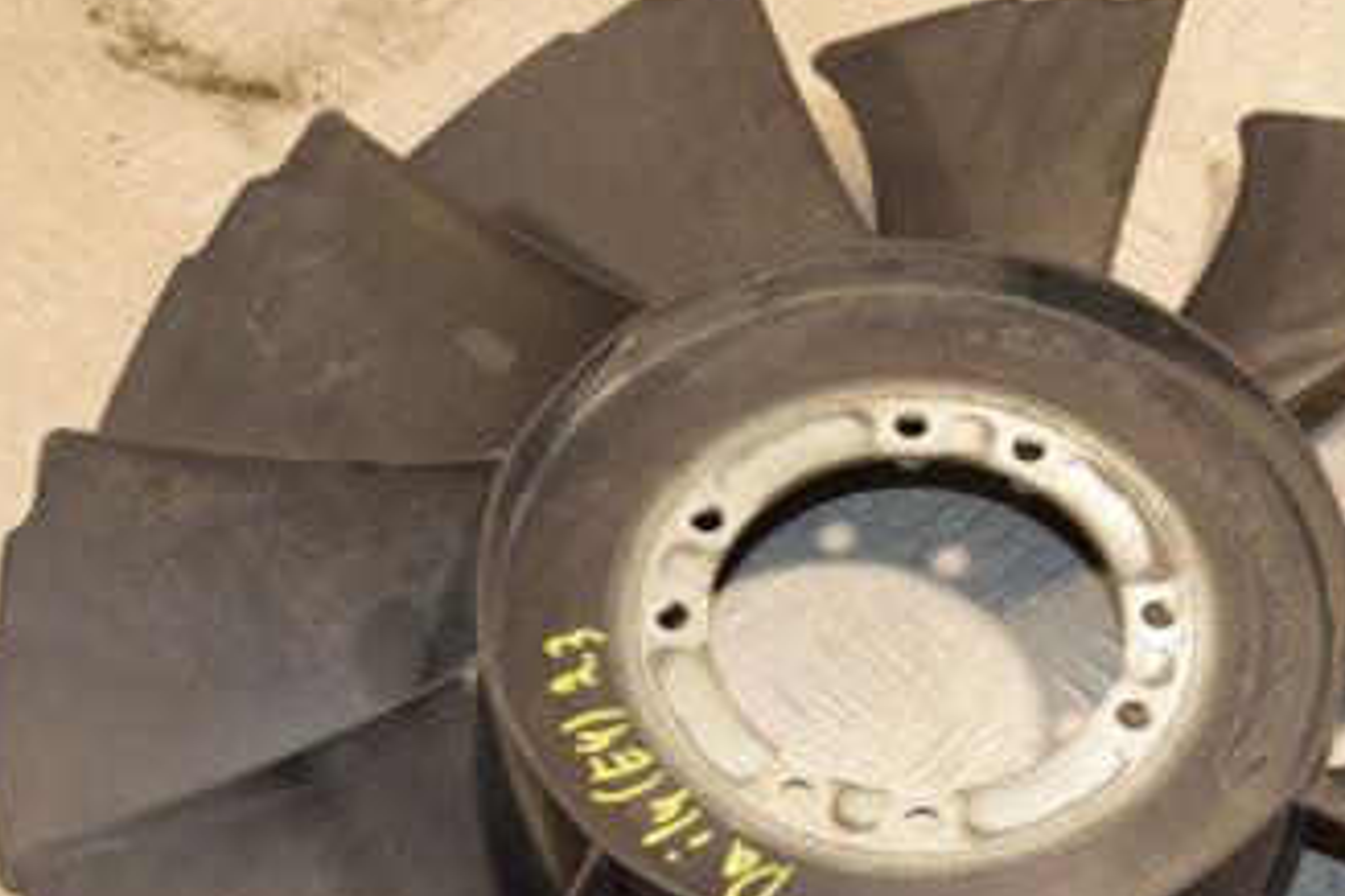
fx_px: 3288
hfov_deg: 23.0
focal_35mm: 88
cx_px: 921
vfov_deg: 15.4
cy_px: 756
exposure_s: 1/125
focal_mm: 32
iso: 800
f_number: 5
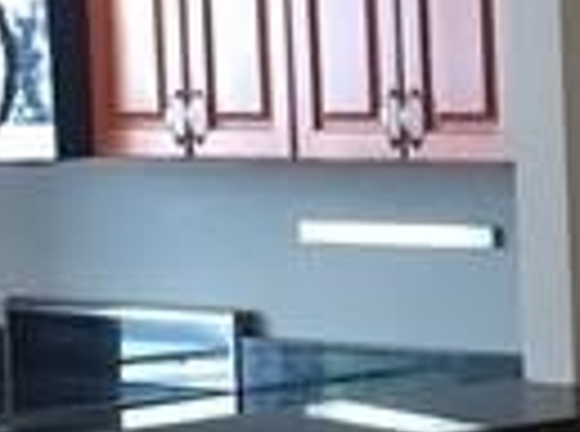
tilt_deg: -4.5
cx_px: 1115
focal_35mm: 231
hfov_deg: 8.2
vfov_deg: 6.4
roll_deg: +0.3
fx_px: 3860
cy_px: 270
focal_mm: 4.15
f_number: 2.2
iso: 64
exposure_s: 1/30
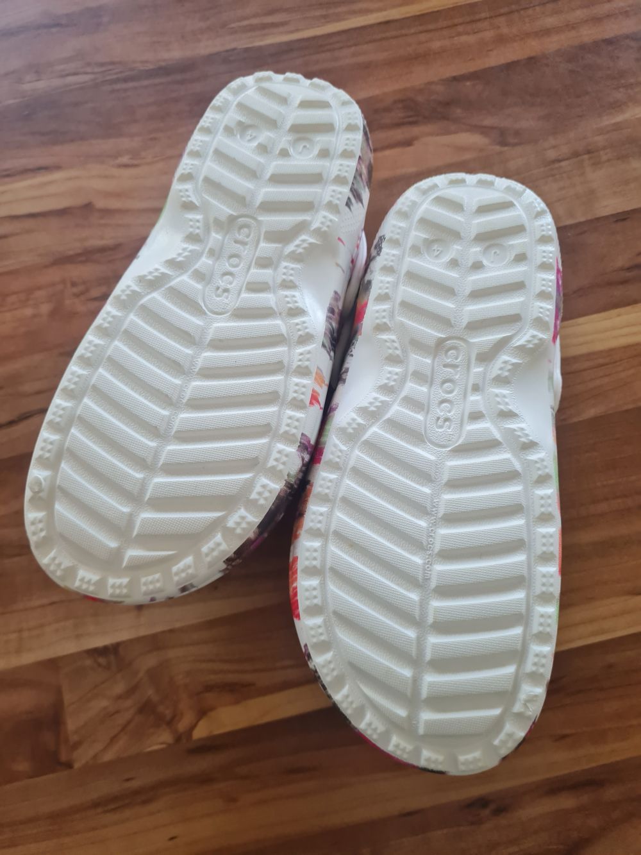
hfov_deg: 53.1
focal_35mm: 26
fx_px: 642
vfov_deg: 67.3
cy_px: 428
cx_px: 320
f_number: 1.8
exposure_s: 1/100
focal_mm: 5.4
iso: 250
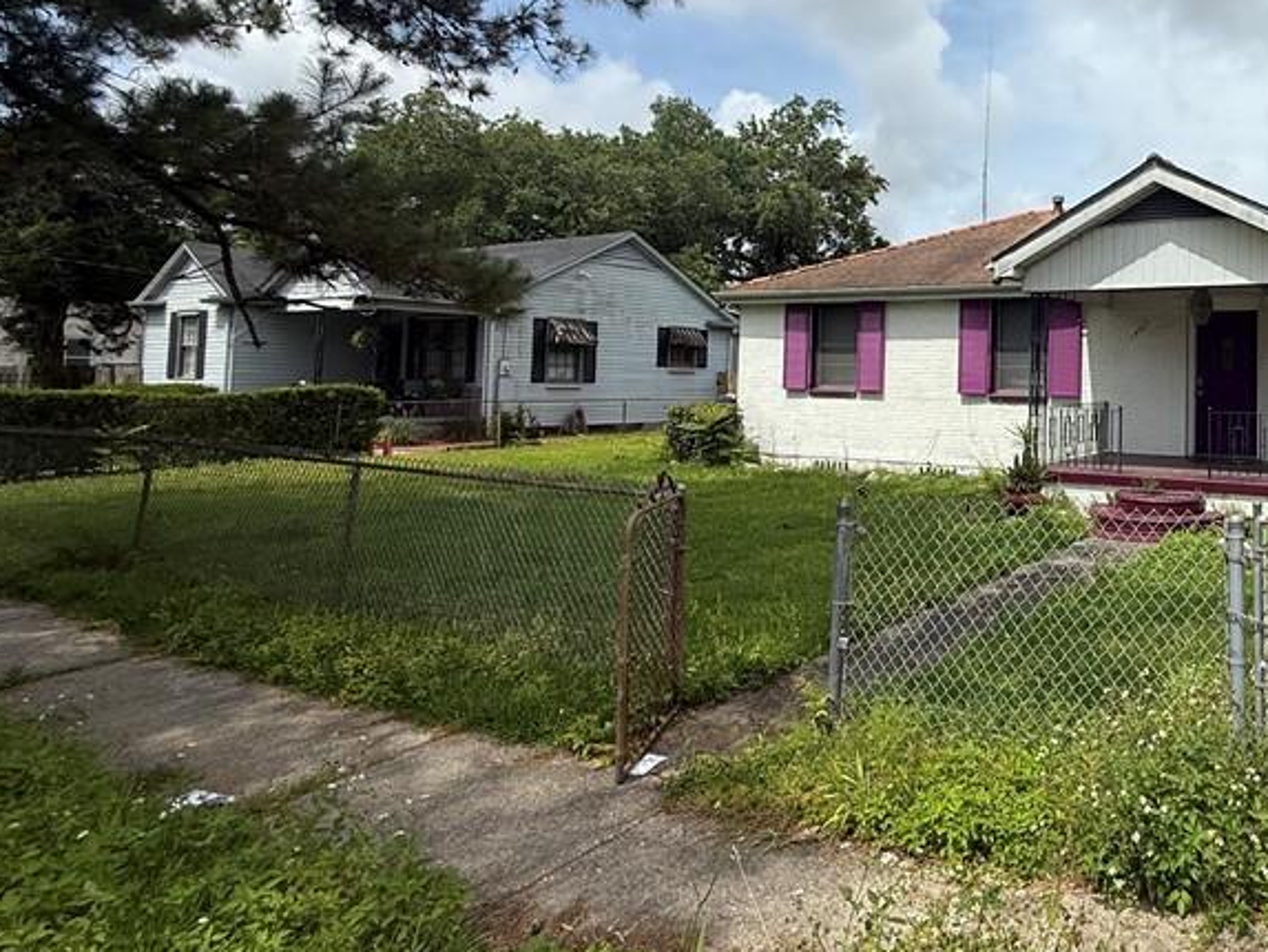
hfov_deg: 61.2
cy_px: 334
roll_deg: -0.5
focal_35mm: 25
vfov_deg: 54.0
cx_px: 1084
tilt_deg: +4.6
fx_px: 916
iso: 50
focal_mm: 2.22
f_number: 2.2
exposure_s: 1/2841
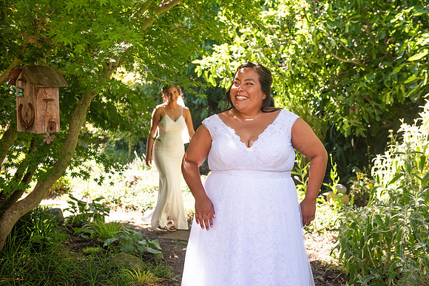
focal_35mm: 48
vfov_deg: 28.1
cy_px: 143
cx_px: 214
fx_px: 572
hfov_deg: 41.1
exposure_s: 1/800
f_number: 4
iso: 640
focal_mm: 48
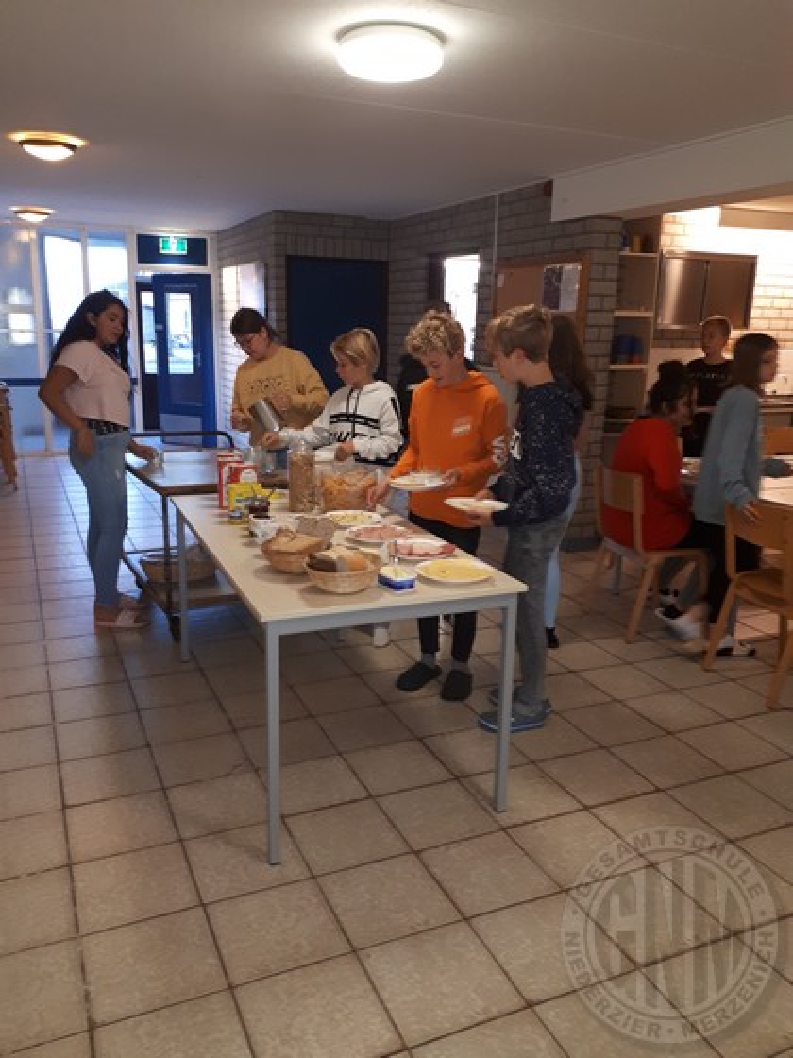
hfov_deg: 51.4
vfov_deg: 65.3
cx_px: 396
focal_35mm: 27
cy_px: 529
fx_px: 825
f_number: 1.9
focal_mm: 3.6
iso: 160
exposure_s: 1/17
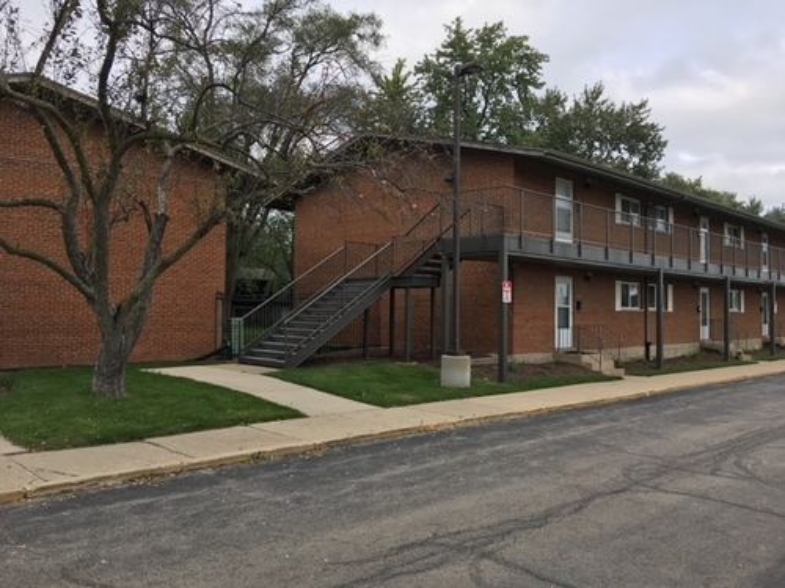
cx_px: 392
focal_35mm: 29
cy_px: 294
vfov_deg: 48.2
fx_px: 658
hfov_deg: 61.7
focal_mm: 4.15
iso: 25
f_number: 2.2
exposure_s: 1/313
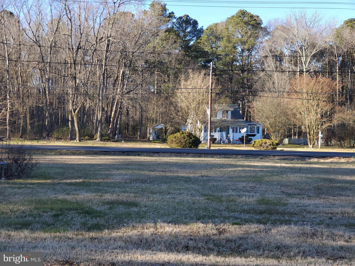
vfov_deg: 28.0
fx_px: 533
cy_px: 133
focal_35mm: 52
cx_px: 178
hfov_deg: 36.8
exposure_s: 1/229
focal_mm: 6
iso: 50
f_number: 2.4
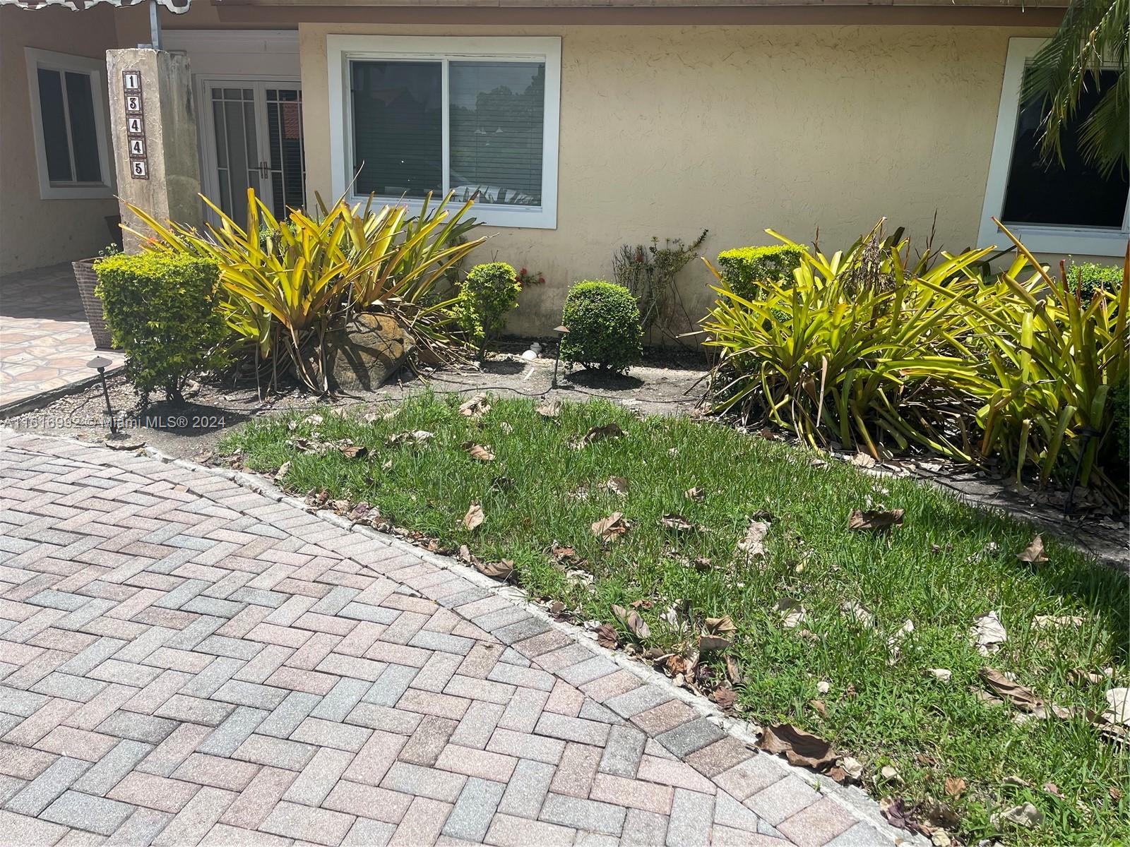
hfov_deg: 69.4
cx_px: 565
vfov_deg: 54.9
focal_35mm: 25
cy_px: 424
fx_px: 816
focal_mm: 5.1
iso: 32
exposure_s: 1/3663
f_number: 1.6
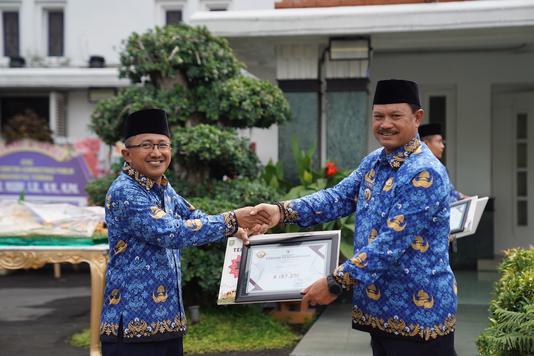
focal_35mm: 70
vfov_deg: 19.5
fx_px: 1038
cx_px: 267
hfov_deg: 28.8
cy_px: 178
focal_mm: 70
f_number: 2.8
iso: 100
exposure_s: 1/800
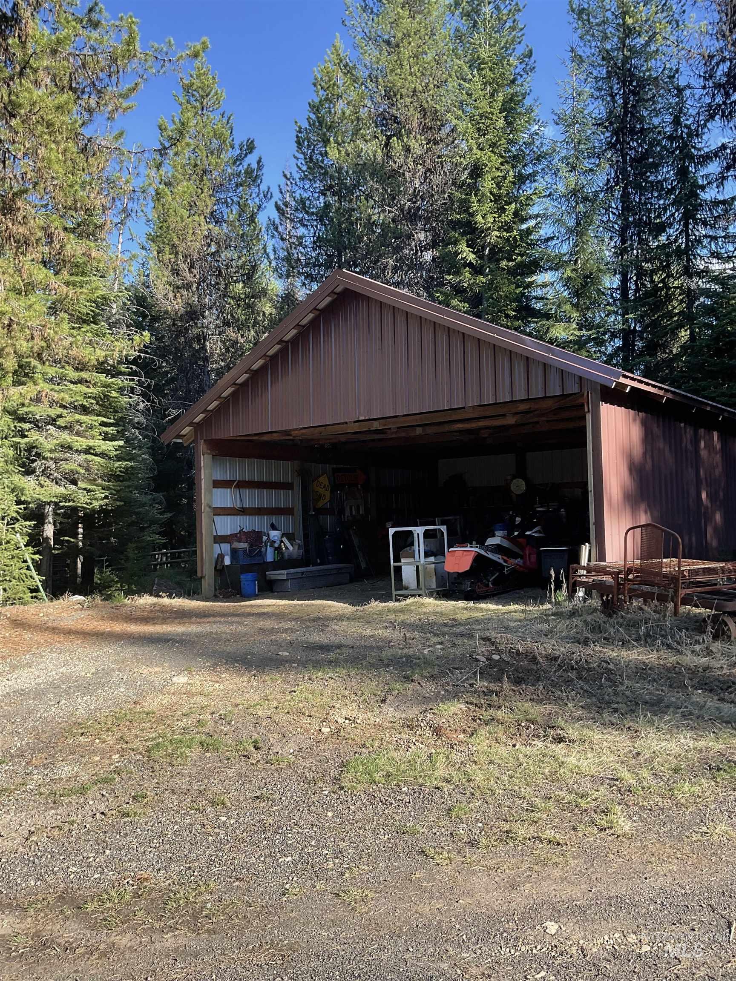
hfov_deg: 48.2
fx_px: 822
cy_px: 490
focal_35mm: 29
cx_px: 368
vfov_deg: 61.7
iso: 16
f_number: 1.8
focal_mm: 3
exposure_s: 1/346
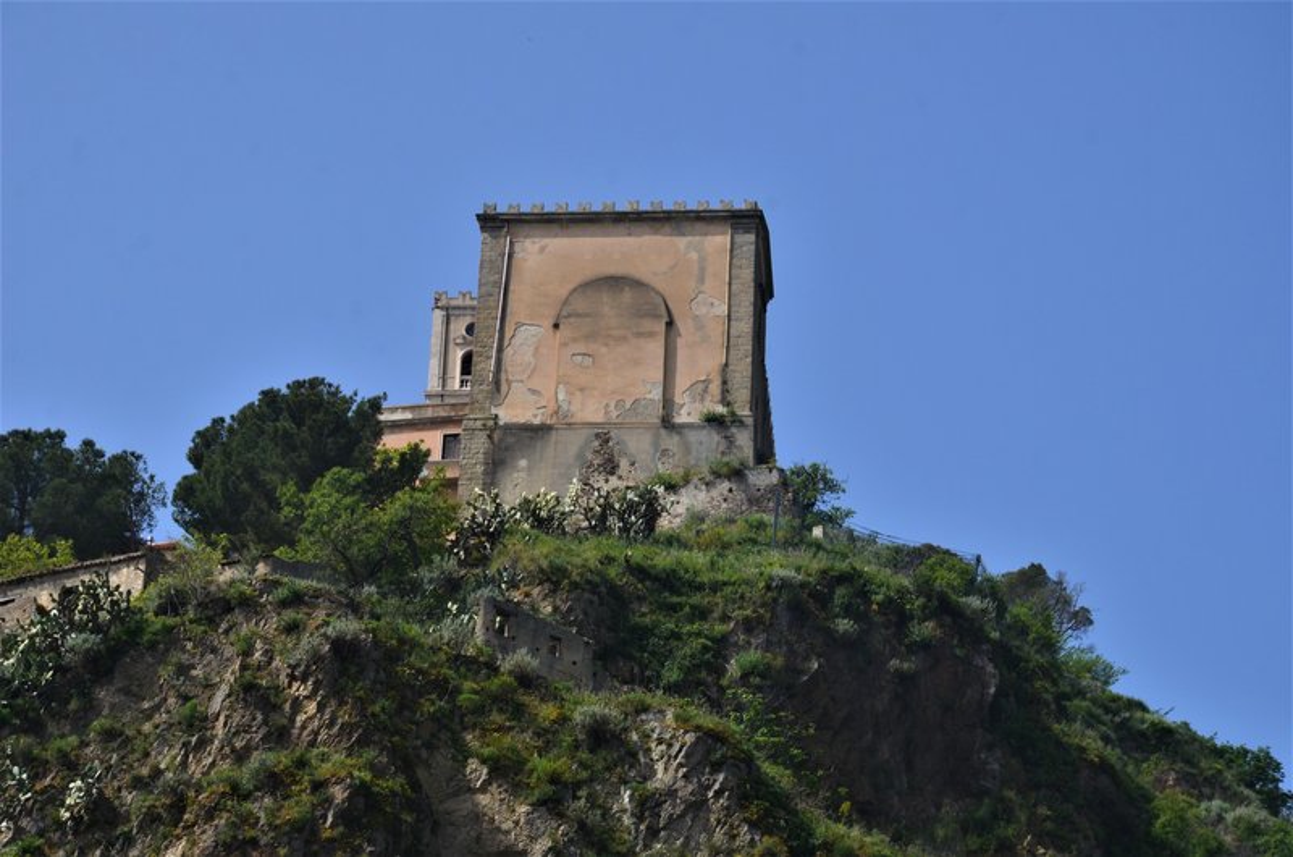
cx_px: 646
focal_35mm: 128
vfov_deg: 10.7
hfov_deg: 16.1
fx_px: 4570
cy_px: 428
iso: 320
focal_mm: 85
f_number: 10
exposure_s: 1/320
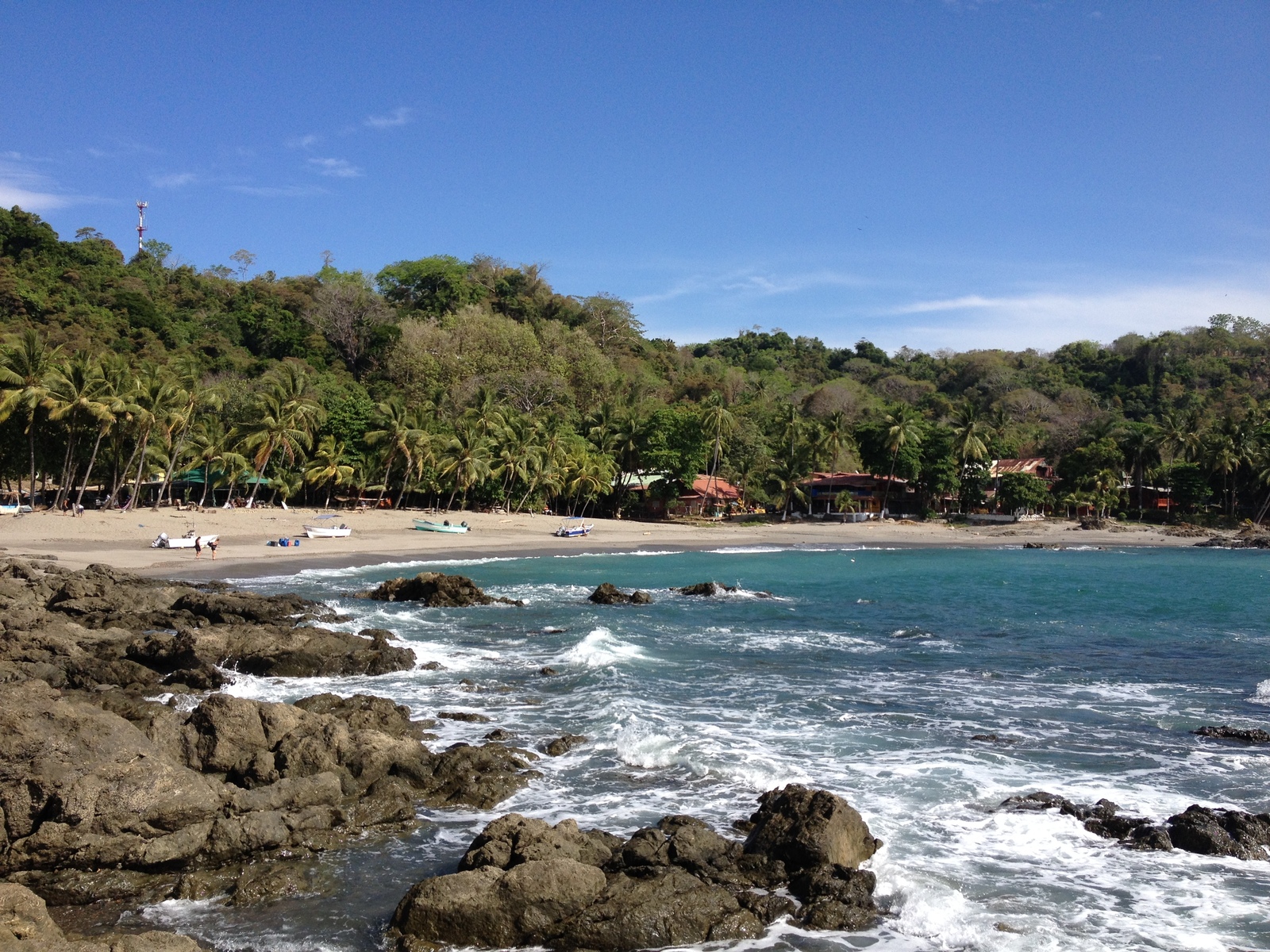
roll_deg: +0.0
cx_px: 635
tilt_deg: -0.2
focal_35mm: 35
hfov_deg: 52.6
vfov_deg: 40.7
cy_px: 476
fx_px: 1284
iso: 50
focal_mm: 4.28
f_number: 2.4
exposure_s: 1/1783
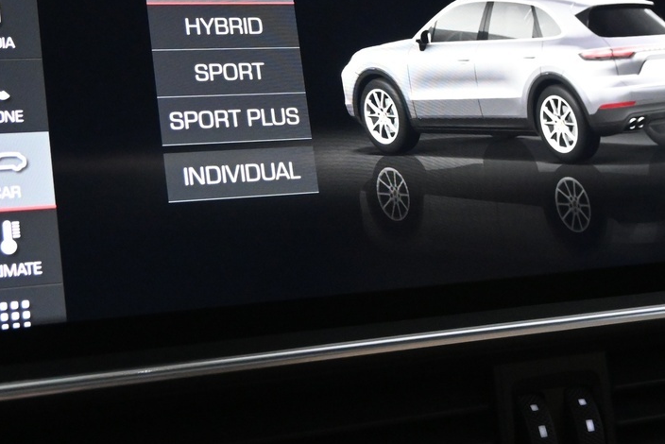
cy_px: 157
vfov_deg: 19.2
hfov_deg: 28.5
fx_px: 1307
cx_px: 397
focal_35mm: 71
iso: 3200
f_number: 3.8
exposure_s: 1/60
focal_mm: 20.5
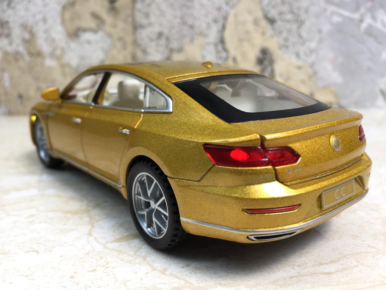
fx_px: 323
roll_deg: -0.1
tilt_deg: -14.5
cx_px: 193
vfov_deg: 48.2
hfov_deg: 61.7
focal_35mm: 29
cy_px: 145
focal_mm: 4.15
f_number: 2.2
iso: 40
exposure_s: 1/50
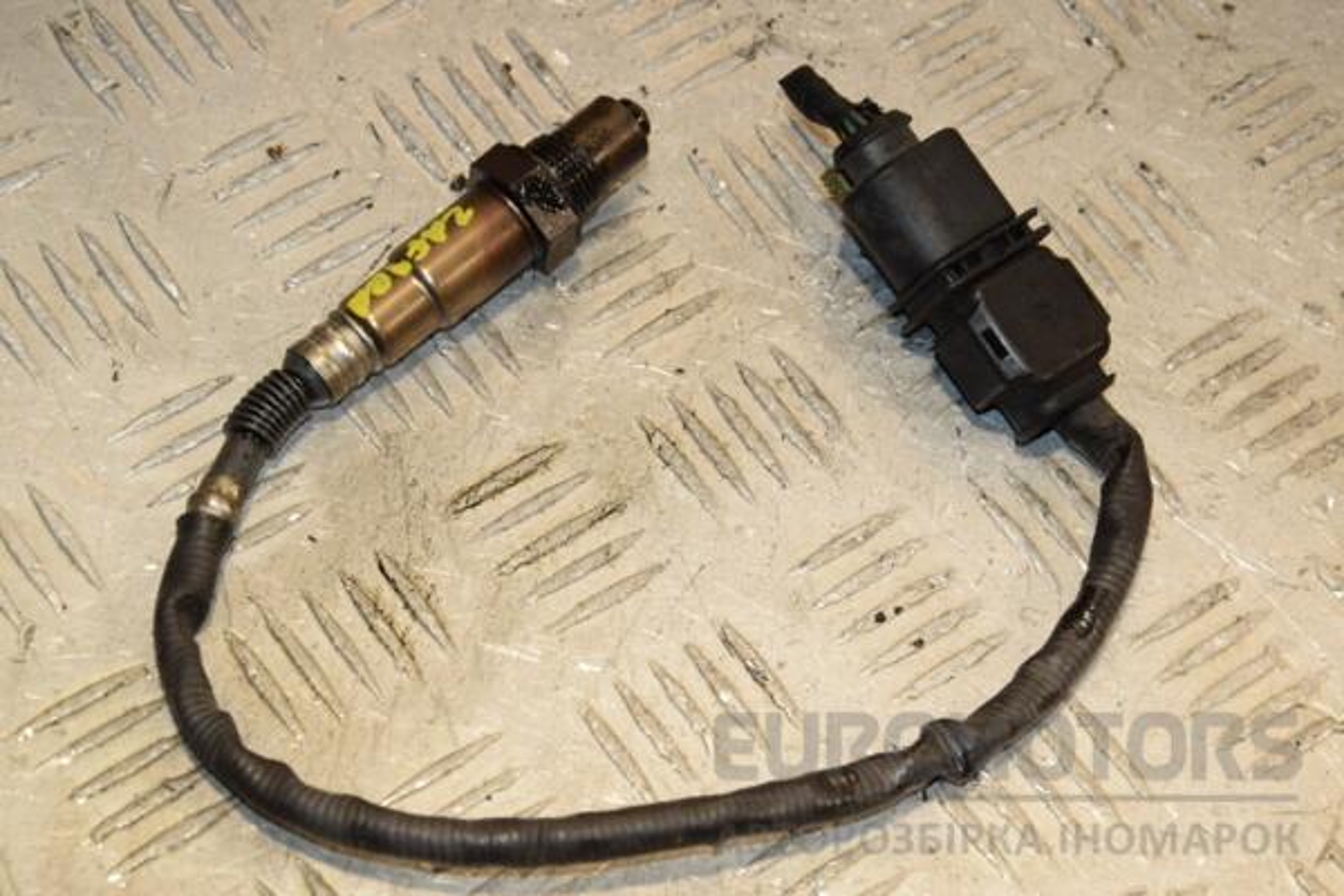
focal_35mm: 93
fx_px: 3472
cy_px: 448
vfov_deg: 14.7
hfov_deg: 21.9
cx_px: 672
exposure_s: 1/200
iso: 800
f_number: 9
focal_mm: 62
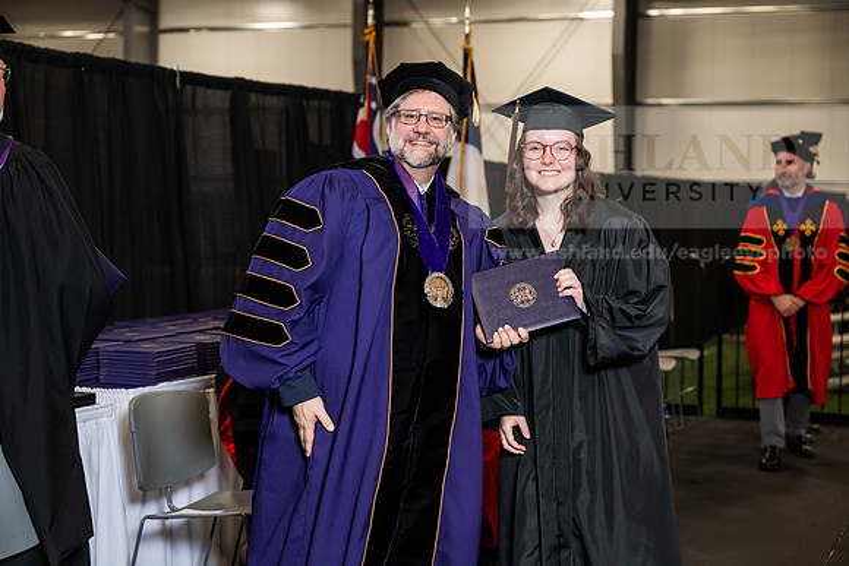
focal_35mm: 63
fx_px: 1486
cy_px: 283
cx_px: 424
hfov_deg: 31.9
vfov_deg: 21.6
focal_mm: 63
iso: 1250
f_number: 4
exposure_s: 1/200
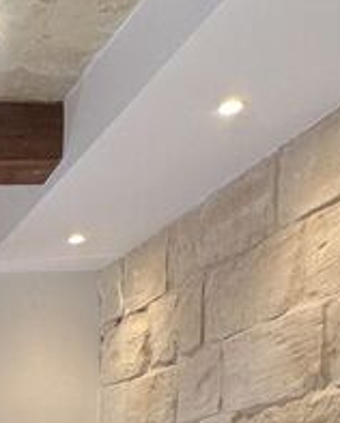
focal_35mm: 71
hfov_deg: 17.6
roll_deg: -1.2
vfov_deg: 22.5
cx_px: -265
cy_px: 616
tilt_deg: -4.9
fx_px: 892
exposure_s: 1/100
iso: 160
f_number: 2.2
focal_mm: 2.22
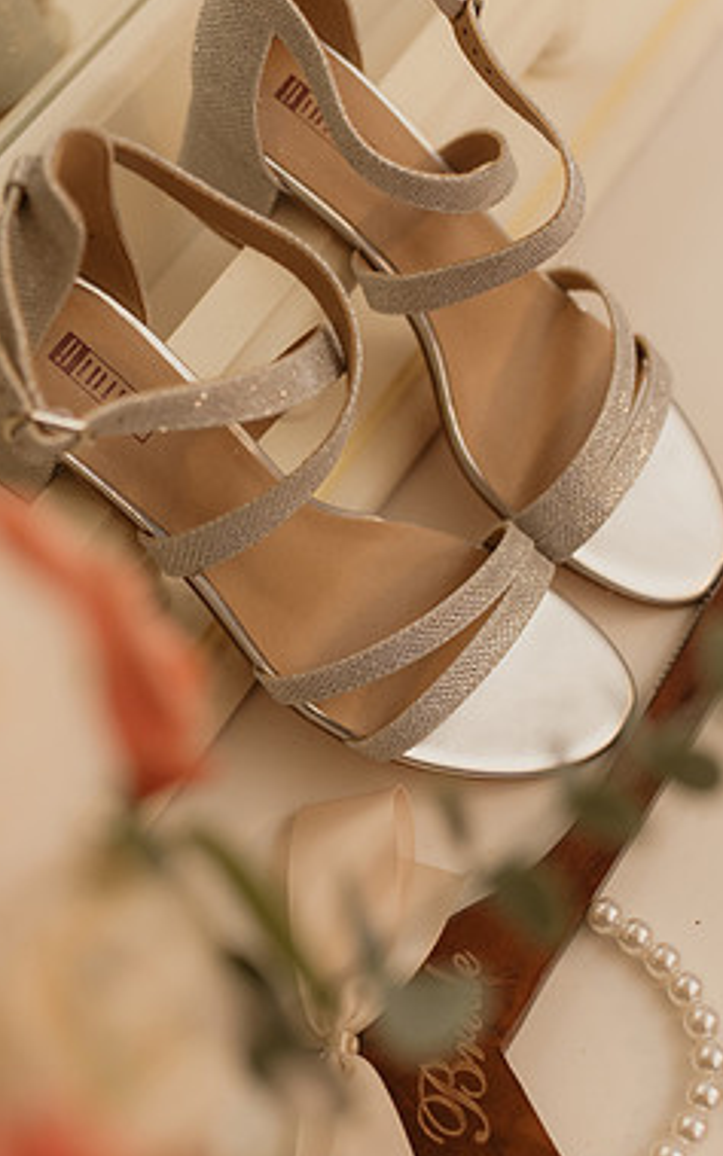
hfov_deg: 22.7
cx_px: 270
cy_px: 577
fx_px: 1796
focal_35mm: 57
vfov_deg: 35.7
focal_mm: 35
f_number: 2.2
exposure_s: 1/125
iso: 320
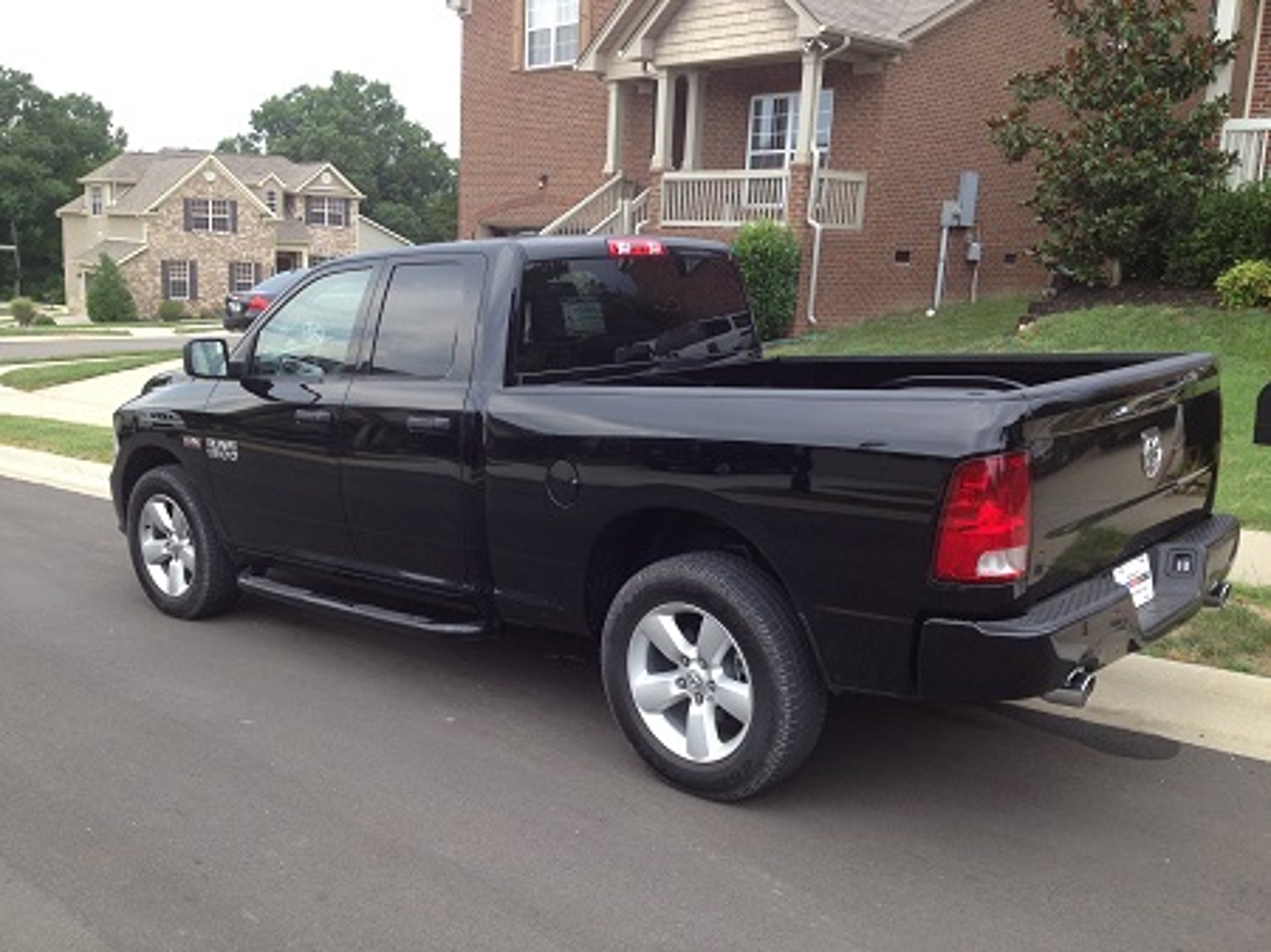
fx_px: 1284
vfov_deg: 40.7
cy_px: 476
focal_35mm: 35
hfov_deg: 52.7
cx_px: 636
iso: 50
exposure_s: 1/365
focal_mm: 4.28
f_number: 2.4
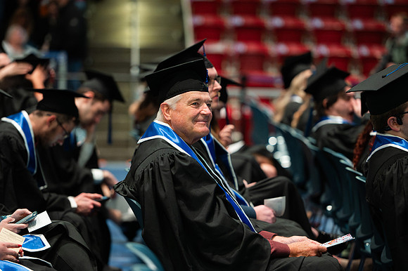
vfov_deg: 7.6
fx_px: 2039
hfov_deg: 11.4
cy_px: 136
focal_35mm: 180
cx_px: 204
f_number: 2.8
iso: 2500
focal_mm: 180
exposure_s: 1/125
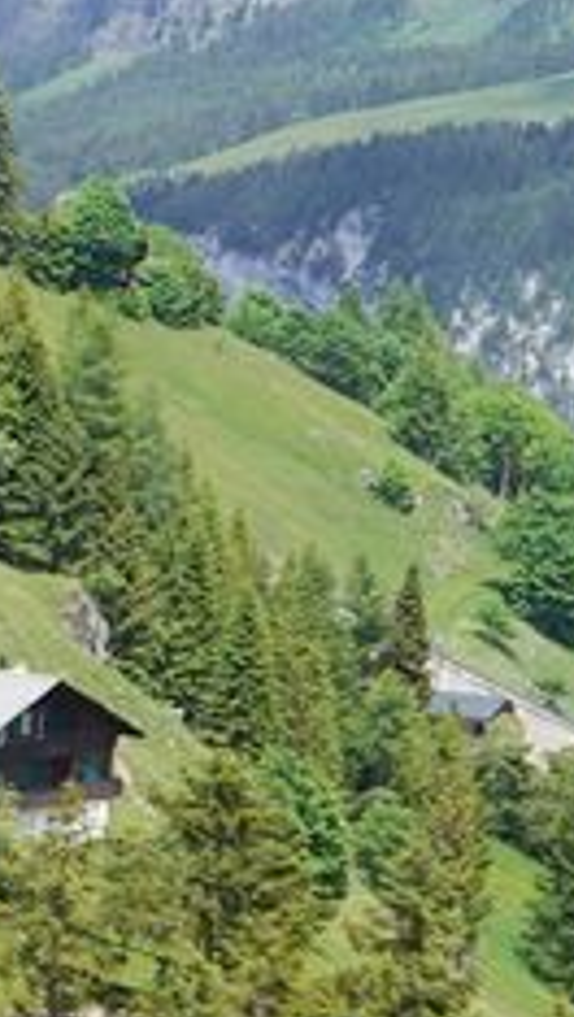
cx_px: -2805
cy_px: 622
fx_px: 5805
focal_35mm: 215
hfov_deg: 4.4
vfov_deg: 10.0
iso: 100
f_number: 8
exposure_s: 1/100
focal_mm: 24
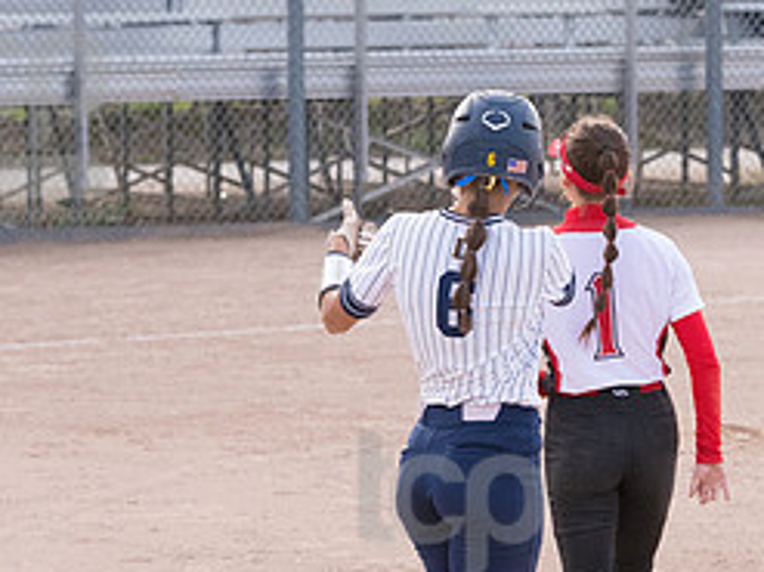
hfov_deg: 5.7
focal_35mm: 345
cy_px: 541
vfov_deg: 4.3
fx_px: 7611
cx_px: 452
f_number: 5.6
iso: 1600
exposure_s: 1/1600
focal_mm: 102
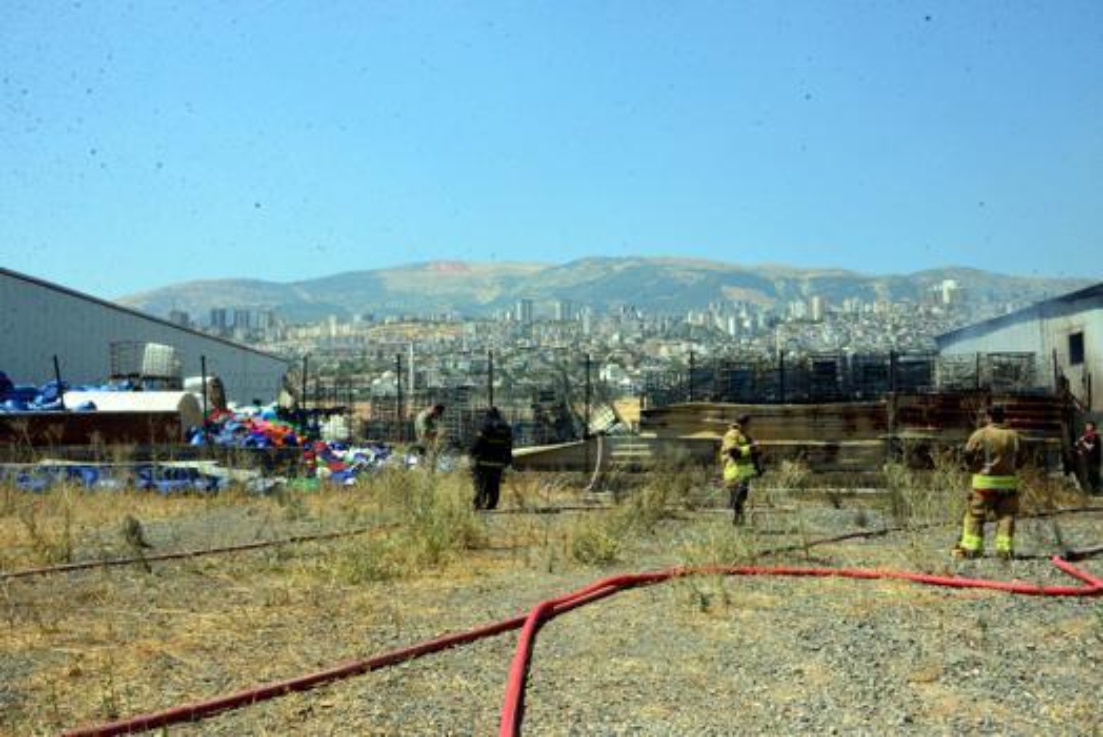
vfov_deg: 33.4
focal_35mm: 40
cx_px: 552
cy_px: 368
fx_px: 1226
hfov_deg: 48.4
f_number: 20
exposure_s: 1/1600
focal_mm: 40
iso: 5000
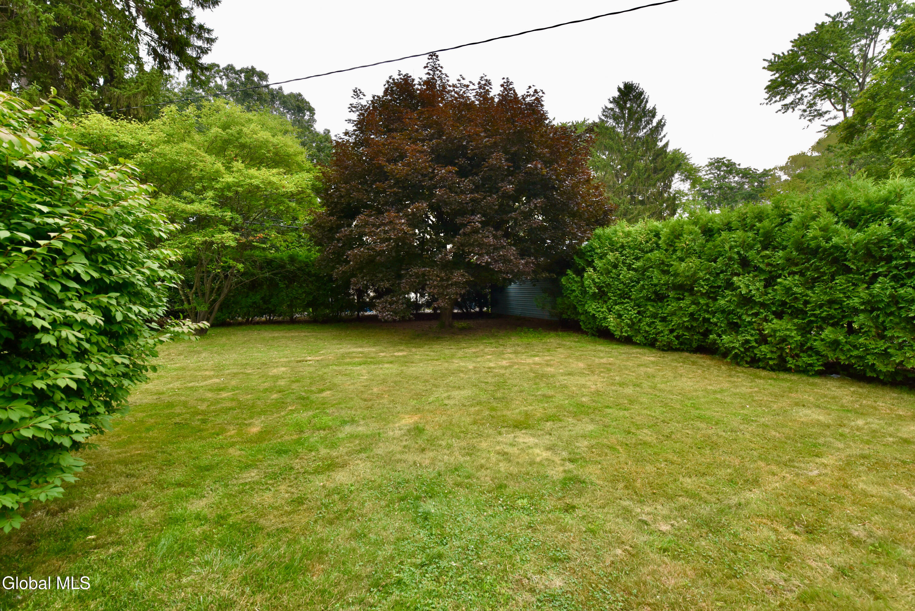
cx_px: 458
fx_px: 356
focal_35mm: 14
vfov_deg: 81.3
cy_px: 306
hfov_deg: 104.2
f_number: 8
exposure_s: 1/250
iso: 800
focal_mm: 14
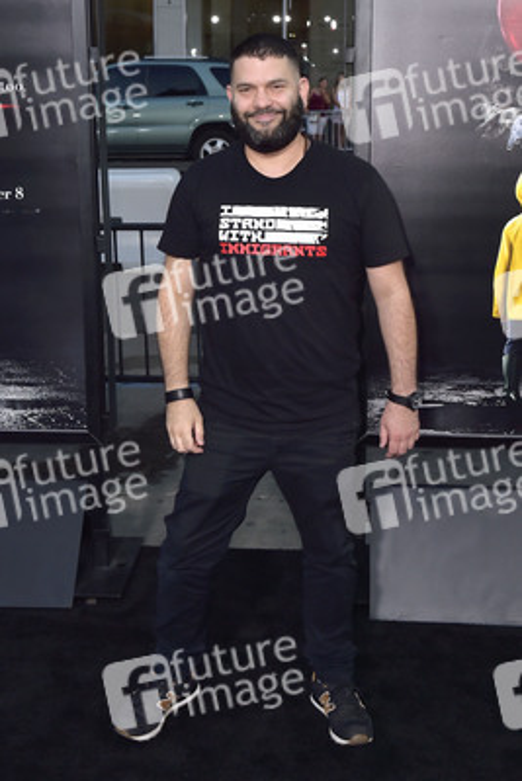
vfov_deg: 44.5
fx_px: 956
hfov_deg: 30.5
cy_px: 390
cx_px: 261
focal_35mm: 44
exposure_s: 1/320
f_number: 6.3
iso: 640
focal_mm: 44
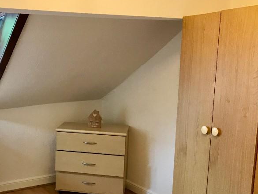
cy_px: 128
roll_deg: +1.0
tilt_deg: -9.4
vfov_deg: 29.5
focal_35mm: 49
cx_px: 64
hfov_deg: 37.9
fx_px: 365
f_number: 1.8
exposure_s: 1/25
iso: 40
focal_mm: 3.99
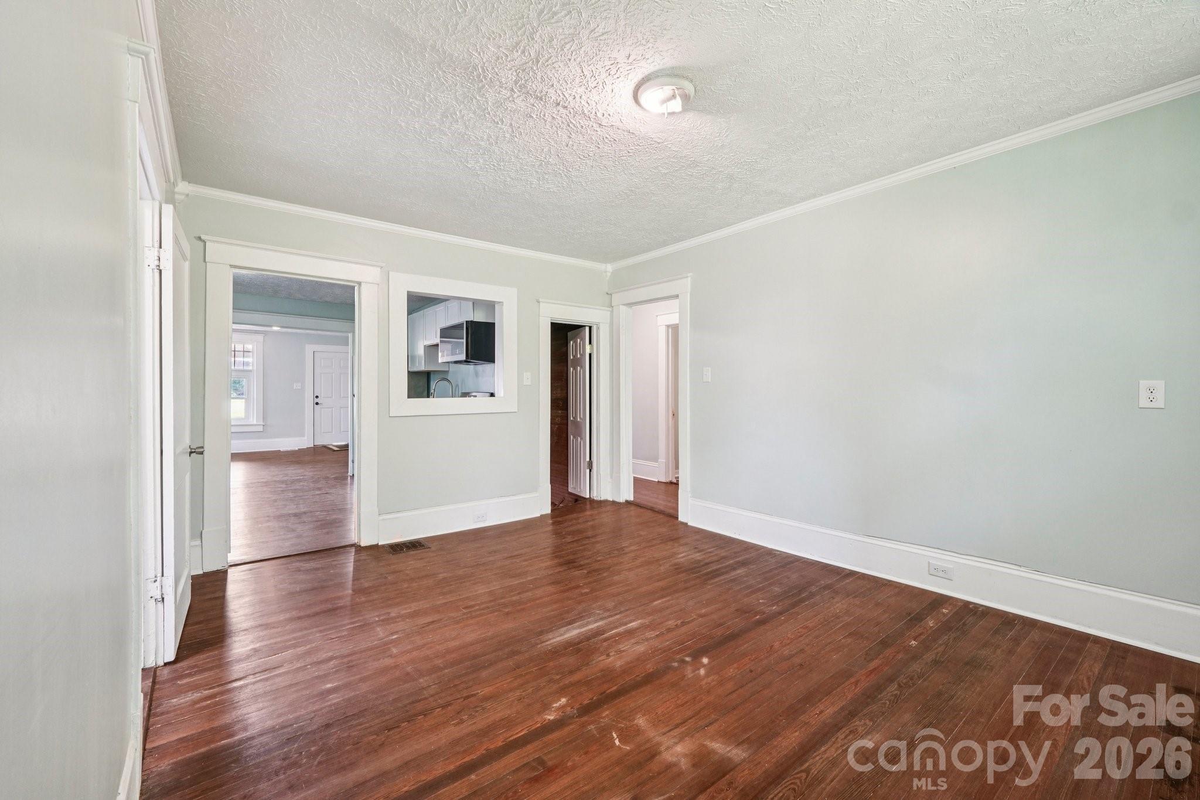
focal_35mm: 15
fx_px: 500
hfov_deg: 100.4
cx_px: 600
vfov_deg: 77.3
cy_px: 400
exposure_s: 1/3.33
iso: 400
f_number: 8
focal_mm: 10
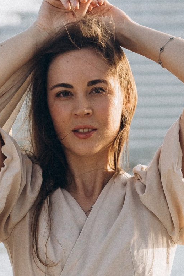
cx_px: 81
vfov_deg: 8.2
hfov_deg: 5.6
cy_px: 390
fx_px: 1894
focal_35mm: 247
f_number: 3.2
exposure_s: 1/1250
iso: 160
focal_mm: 50
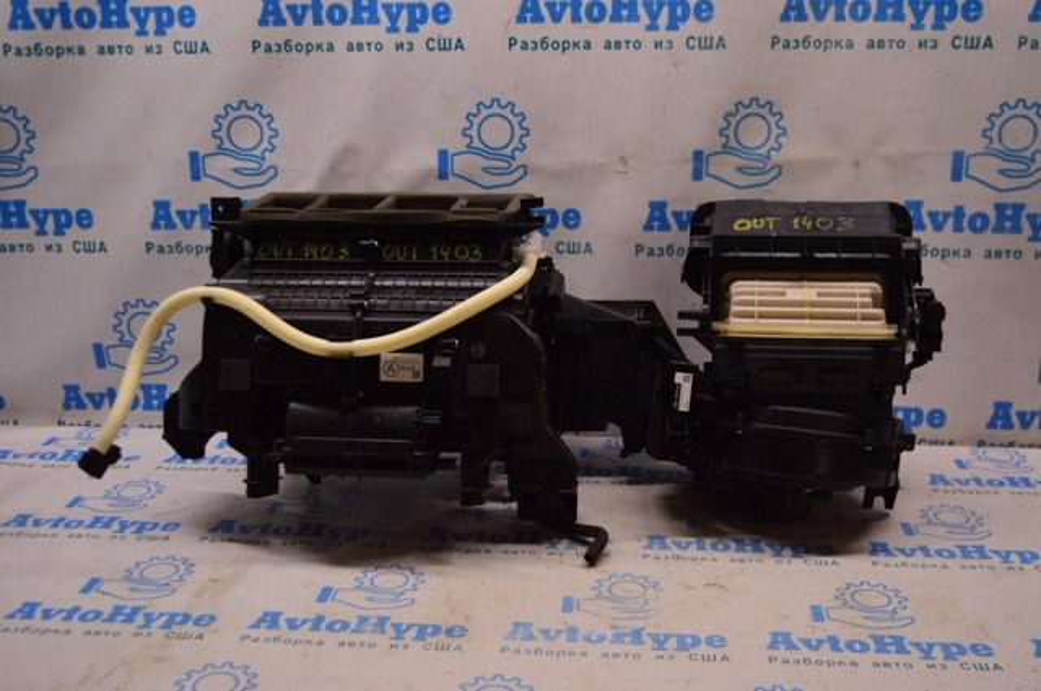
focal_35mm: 40
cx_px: 520
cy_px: 346
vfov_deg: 32.9
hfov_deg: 48.0
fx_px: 1170
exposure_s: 1/400
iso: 1600
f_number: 4
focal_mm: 27
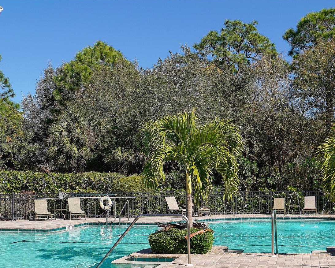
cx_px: 235
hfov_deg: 38.1
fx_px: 476
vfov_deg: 31.4
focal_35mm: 48
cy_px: 161
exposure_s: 1/320
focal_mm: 35
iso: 100
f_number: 8
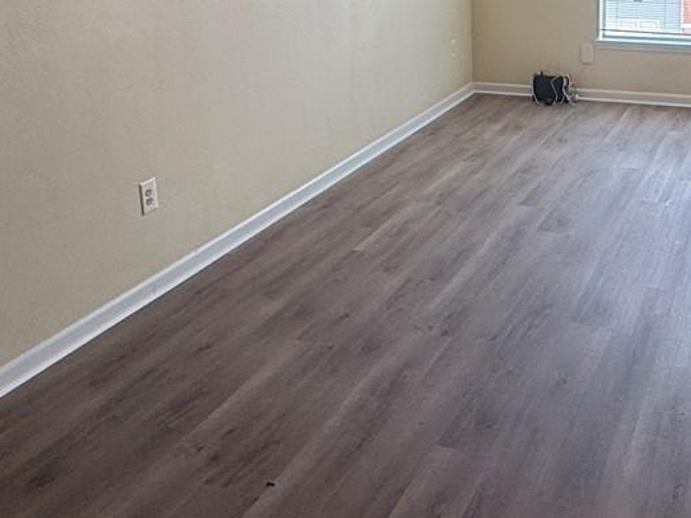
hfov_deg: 42.2
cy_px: 40
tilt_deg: -10.7
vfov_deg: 31.8
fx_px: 859
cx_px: 537
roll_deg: +0.0
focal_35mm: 43
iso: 80
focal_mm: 2.22
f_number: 2.2
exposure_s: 1/120
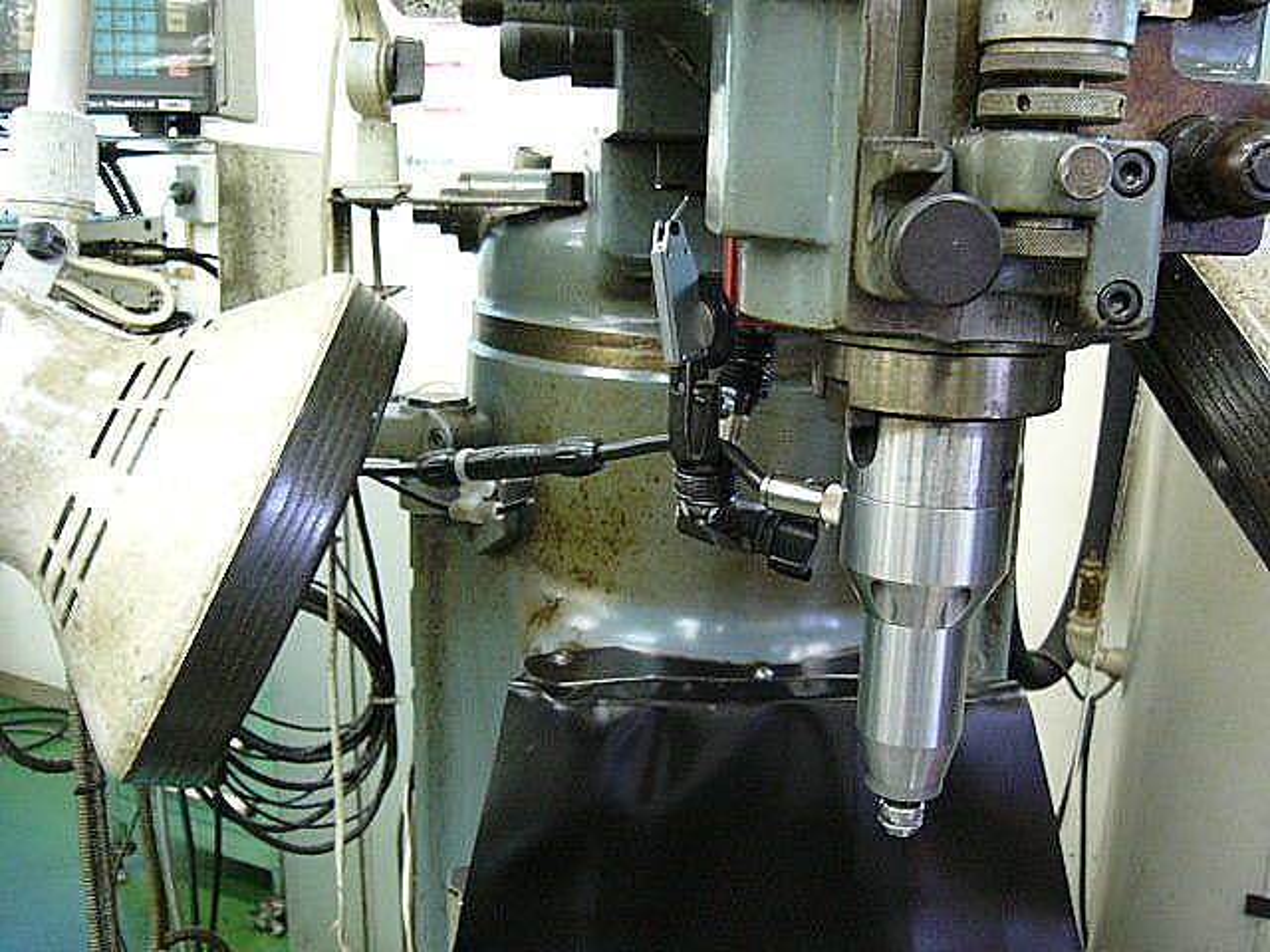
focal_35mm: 35
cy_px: 476
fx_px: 1284
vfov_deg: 40.7
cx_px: 635
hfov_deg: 52.6
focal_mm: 5.8
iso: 200
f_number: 2.8
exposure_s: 1/10
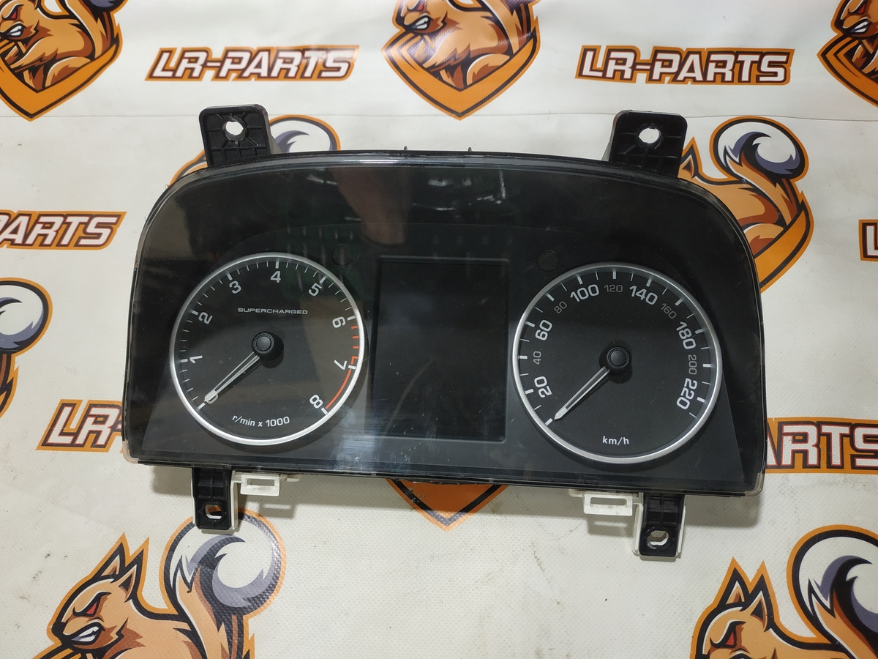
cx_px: 439
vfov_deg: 56.8
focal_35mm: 24
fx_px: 609
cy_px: 330
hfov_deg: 71.6
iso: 160
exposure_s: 1/100
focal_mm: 3.94
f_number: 1.9
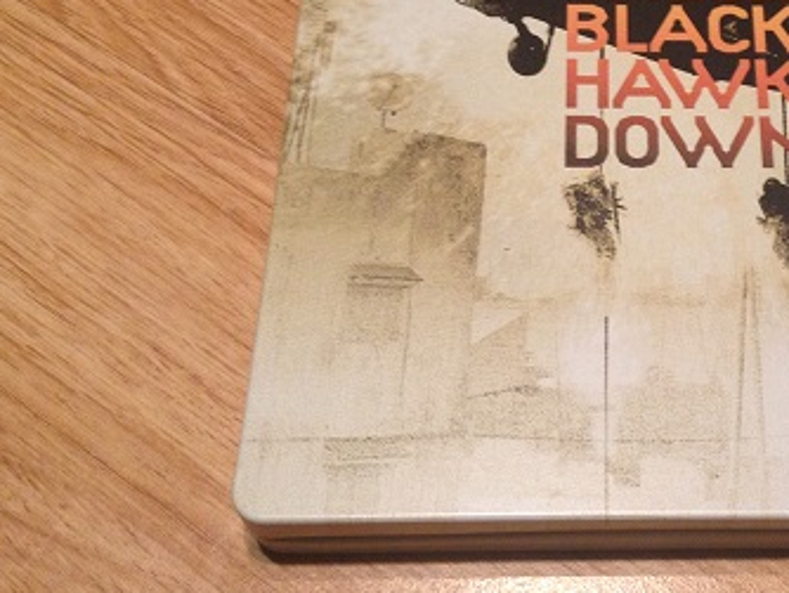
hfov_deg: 28.2
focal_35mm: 67
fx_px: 1528
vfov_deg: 21.8
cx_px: 652
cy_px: 158
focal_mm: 4.28
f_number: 2.4
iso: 125
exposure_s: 1/20
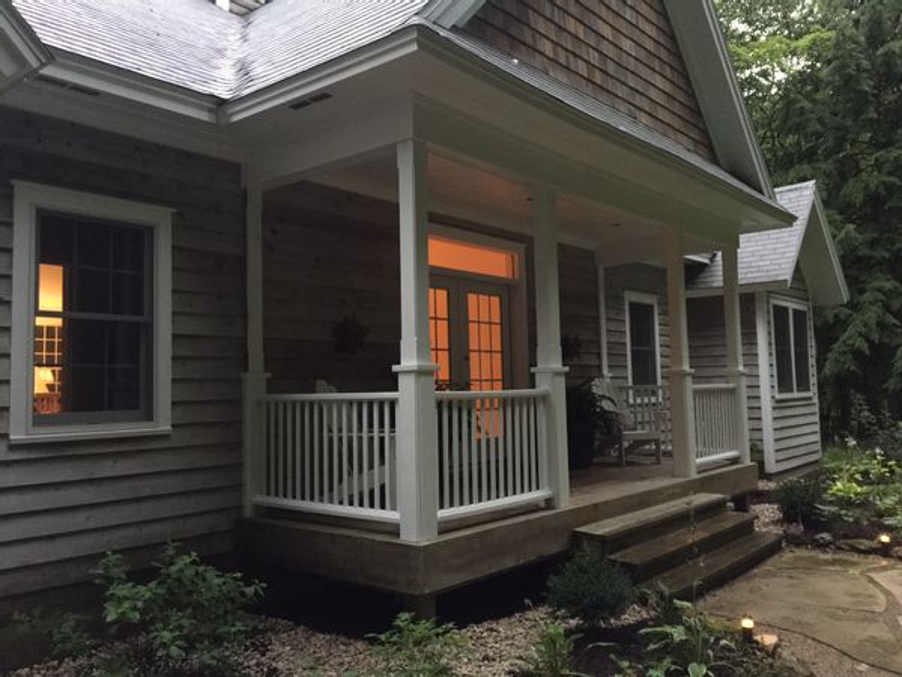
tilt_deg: +4.9
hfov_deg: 61.7
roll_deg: +1.1
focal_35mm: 29
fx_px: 756
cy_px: 338
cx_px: 451
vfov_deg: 48.2
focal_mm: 4.15
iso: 100
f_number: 2.2
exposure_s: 1/4
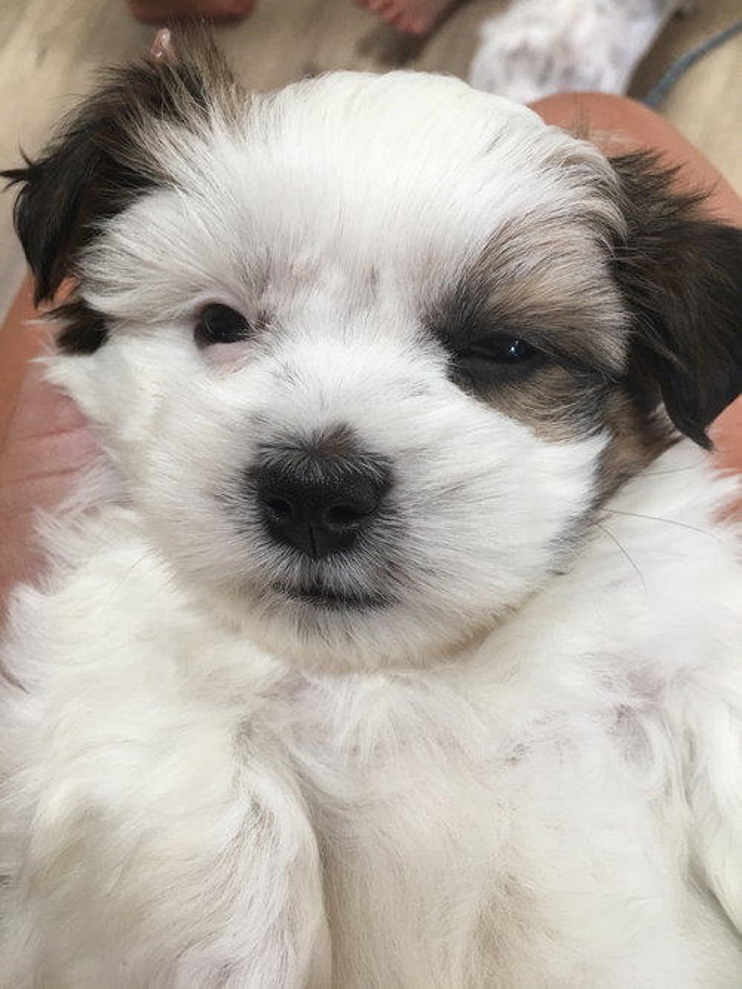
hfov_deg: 48.2
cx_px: 371
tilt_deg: -75.7
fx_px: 829
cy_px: 494
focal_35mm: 29
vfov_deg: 61.7
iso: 40
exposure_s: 1/30
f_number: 2.2
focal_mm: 4.15
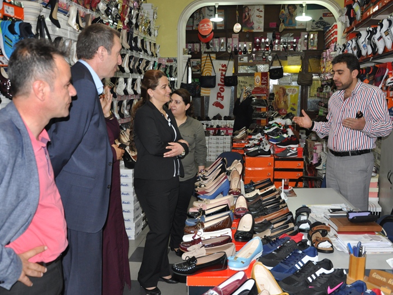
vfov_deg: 41.2
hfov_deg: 53.2
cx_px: 211
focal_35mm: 35
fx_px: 392
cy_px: 148
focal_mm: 21
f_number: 3.8
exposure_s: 1/60
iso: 800
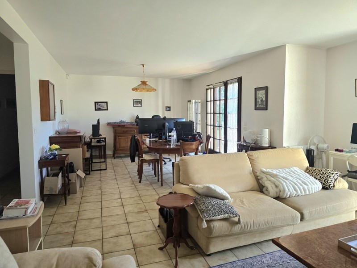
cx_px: 178
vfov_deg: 58.9
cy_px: 134
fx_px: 237
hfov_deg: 73.9
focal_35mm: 23
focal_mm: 6.3
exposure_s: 1/182
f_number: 1.7
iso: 200
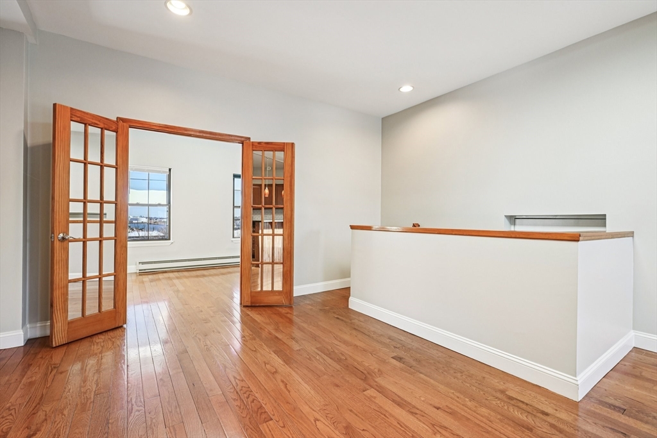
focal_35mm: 16
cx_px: 328
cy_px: 219
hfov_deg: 96.7
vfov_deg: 73.8
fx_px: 292
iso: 400
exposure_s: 1/20
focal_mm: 16
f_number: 8
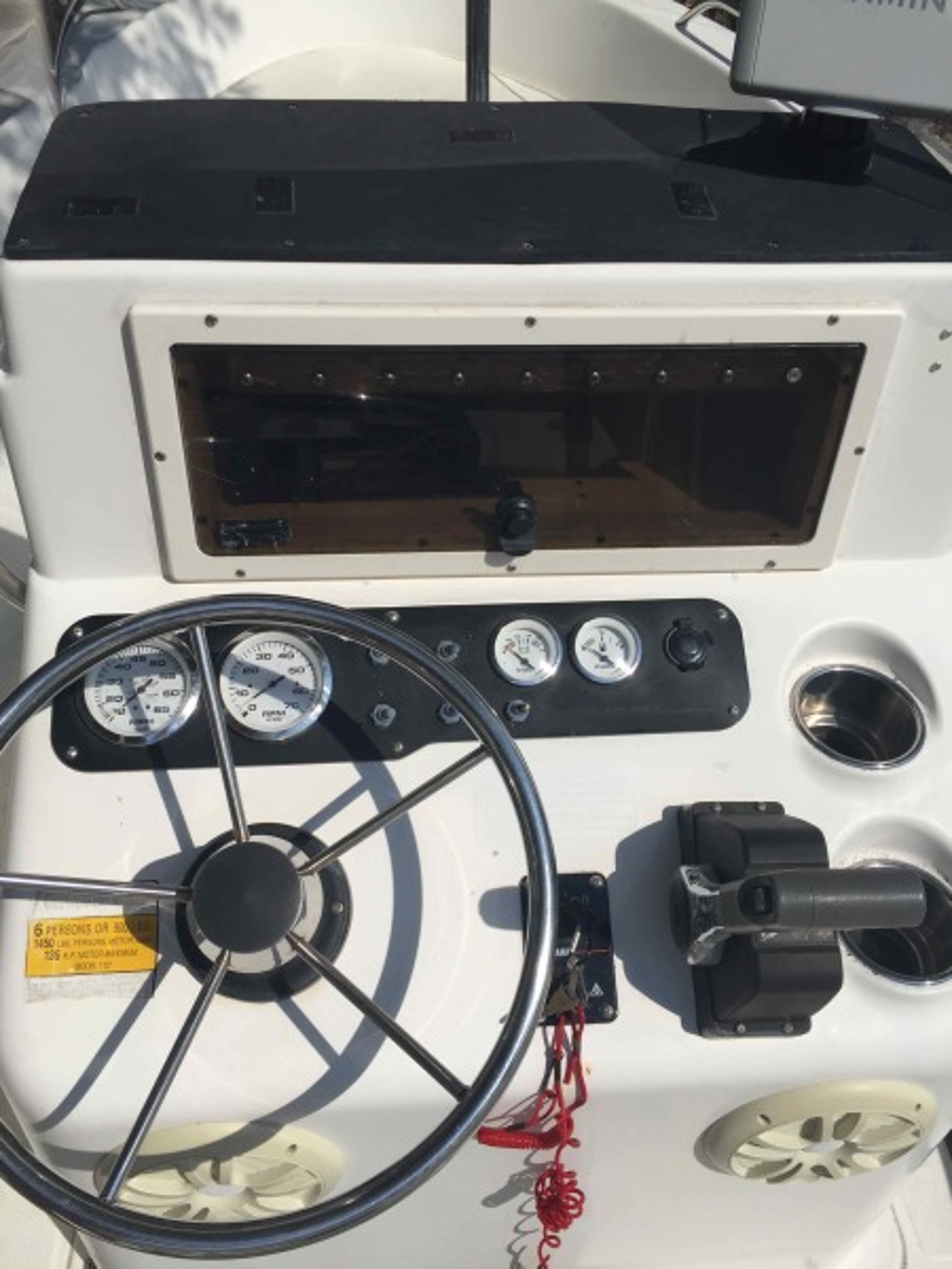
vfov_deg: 61.7
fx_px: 1063
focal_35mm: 29
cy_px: 634
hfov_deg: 48.2
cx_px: 476
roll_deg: -0.6
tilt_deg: -40.7
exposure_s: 1/3300
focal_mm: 4.15
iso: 32
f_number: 2.2
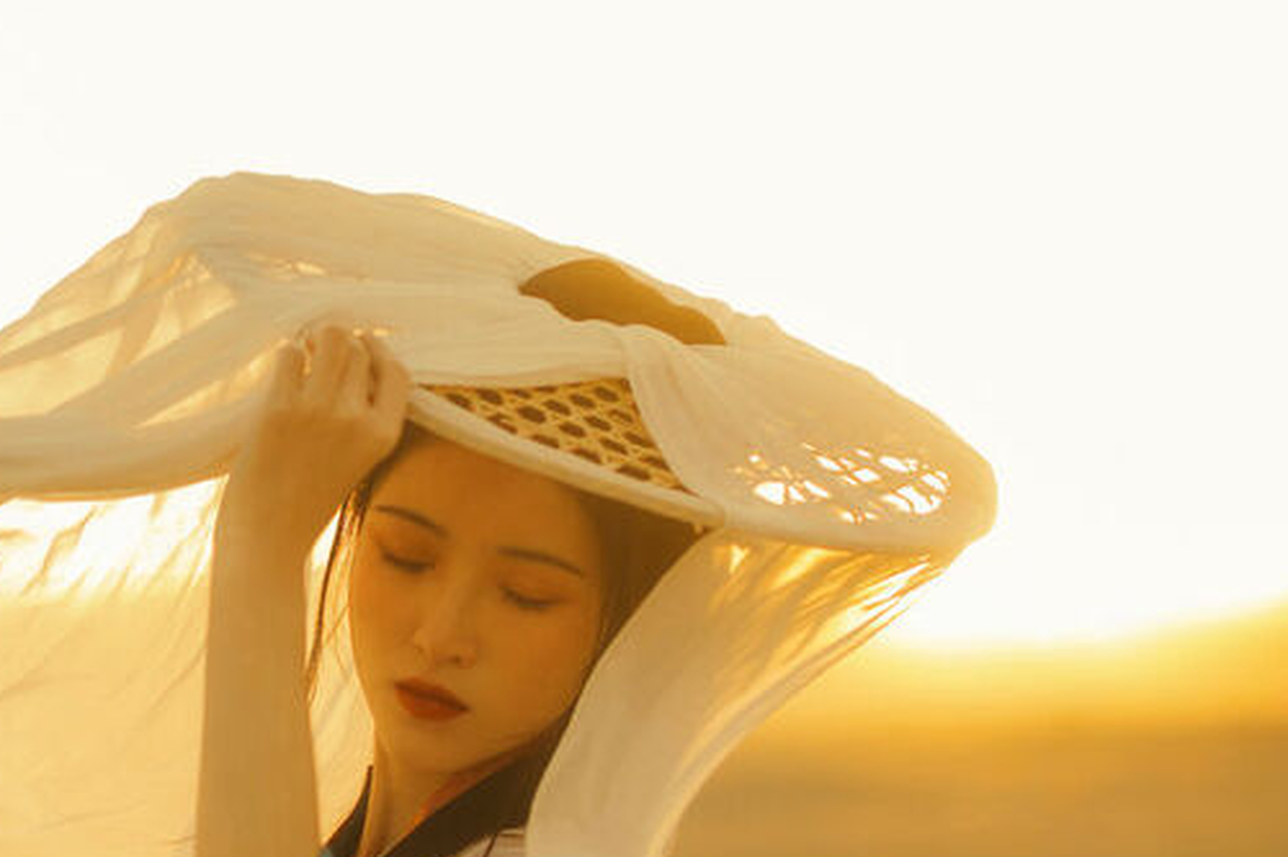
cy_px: 829
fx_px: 3684
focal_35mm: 103
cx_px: 57
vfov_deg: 13.1
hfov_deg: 19.4
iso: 200
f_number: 2
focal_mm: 50
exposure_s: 1/500
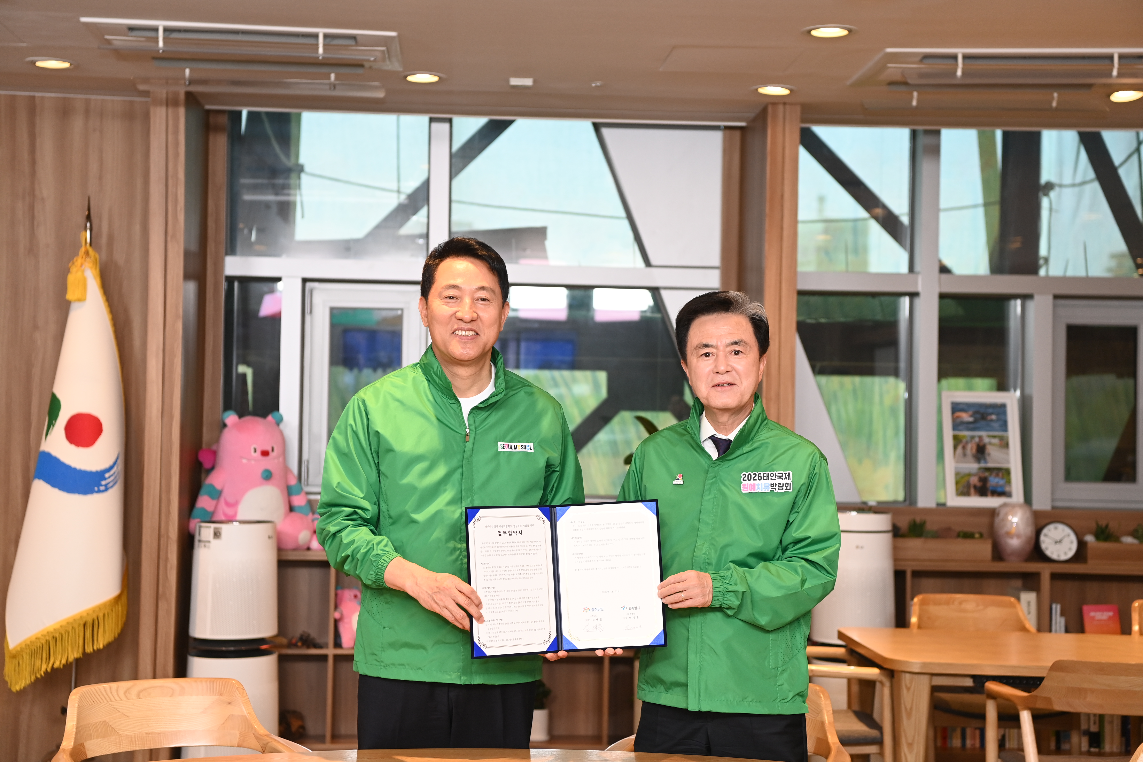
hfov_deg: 33.4
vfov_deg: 22.6
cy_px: 381
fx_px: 1905
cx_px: 572
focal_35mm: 60
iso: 800
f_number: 4
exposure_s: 1/200
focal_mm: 60
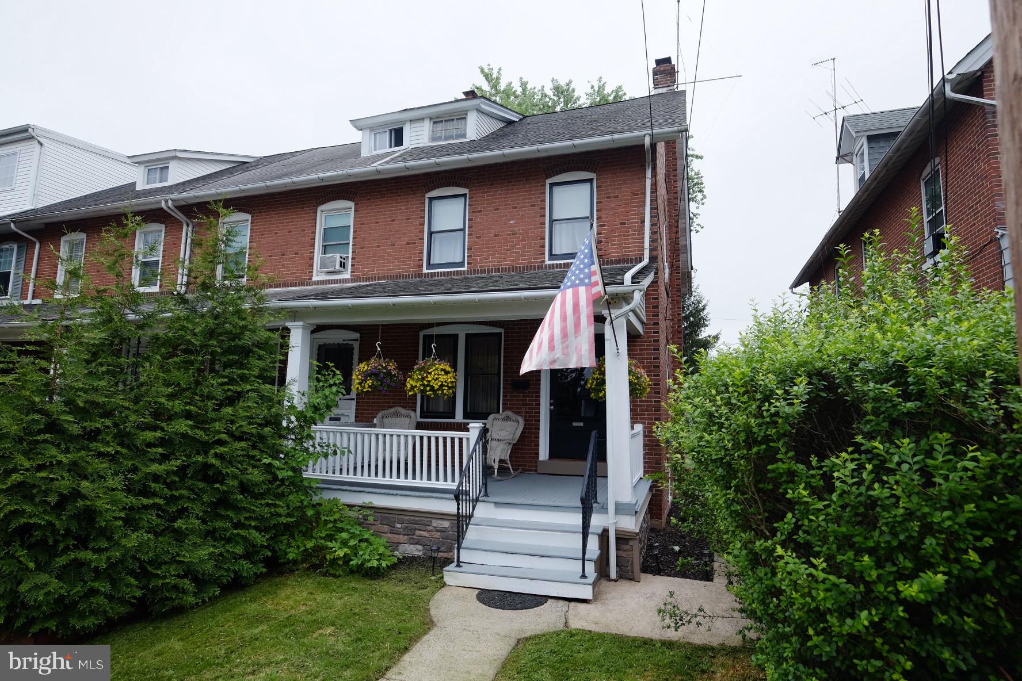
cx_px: 511
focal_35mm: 19
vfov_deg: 64.6
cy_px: 340
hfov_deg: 86.9
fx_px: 539
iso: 400
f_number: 5.6
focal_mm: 12.6
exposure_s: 1/340
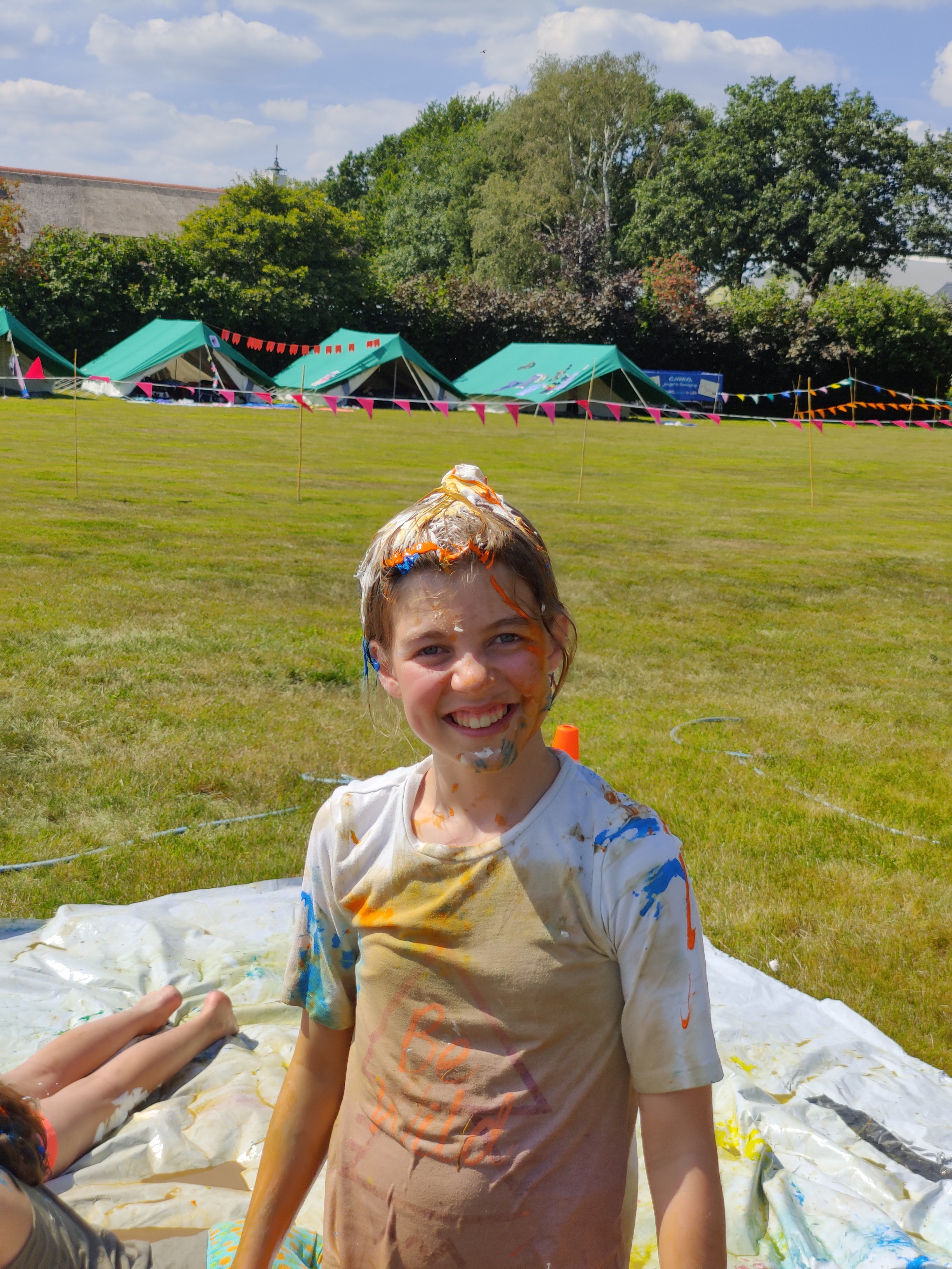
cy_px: 634
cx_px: 476
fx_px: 2420
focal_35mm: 66
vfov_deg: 29.4
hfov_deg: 22.3
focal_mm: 6.26
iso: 100
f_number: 2.2
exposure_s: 1/1656
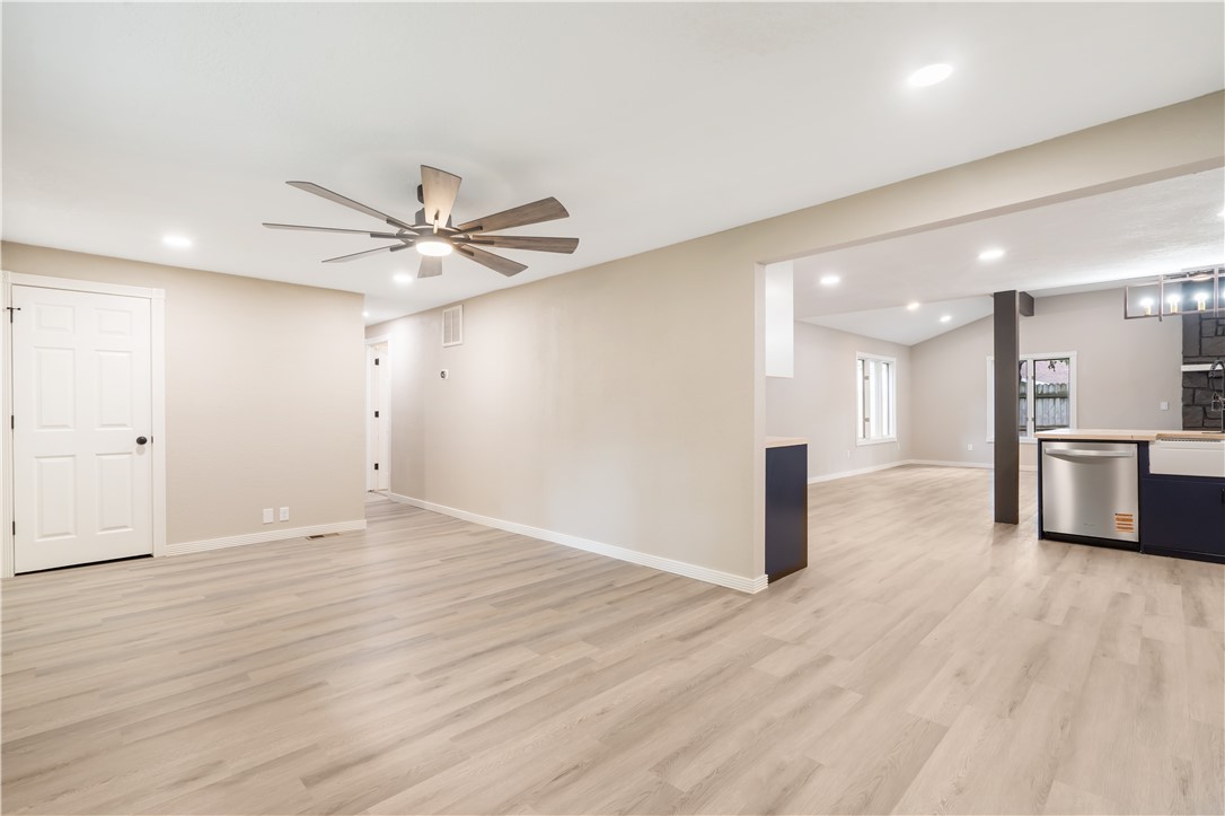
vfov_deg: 73.7
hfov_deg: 96.8
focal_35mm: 16
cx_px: 612
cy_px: 408
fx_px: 544
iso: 320
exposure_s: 1/20
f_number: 9
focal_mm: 16
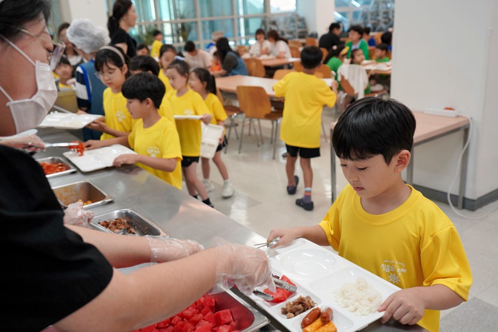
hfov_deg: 54.4
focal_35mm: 35
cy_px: 166
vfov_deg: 37.9
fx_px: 484
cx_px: 249
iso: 1250
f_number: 4
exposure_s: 1/160
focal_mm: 35
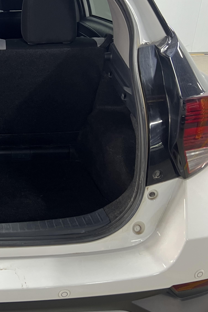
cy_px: 130
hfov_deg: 25.4
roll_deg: +1.8
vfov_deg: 41.0
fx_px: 416
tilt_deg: -23.3
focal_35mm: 48
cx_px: -39
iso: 250
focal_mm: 5.7
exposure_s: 1/60
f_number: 1.5
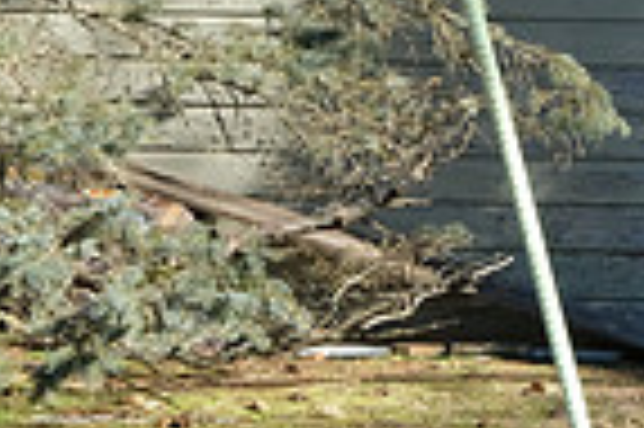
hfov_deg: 7.8
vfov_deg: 5.2
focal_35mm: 260
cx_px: 1018
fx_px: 4646
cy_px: -241
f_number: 16
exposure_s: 1/75
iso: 400
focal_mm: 42.5
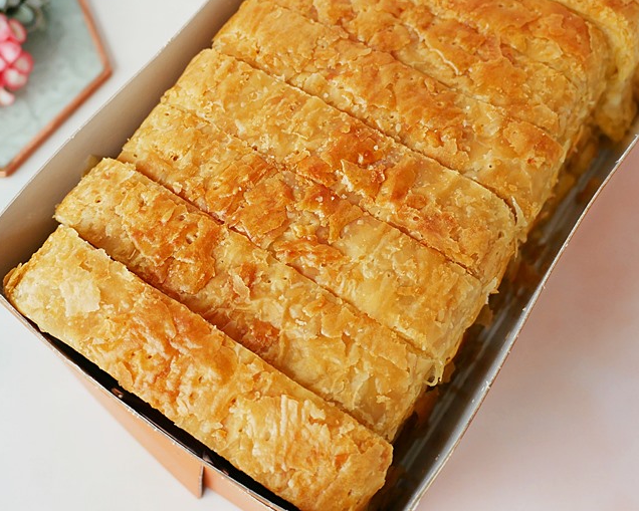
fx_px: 813
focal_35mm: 43
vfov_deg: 34.7
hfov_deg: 42.9
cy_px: 181
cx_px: 330
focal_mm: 14
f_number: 2.5
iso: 200
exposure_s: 1/100
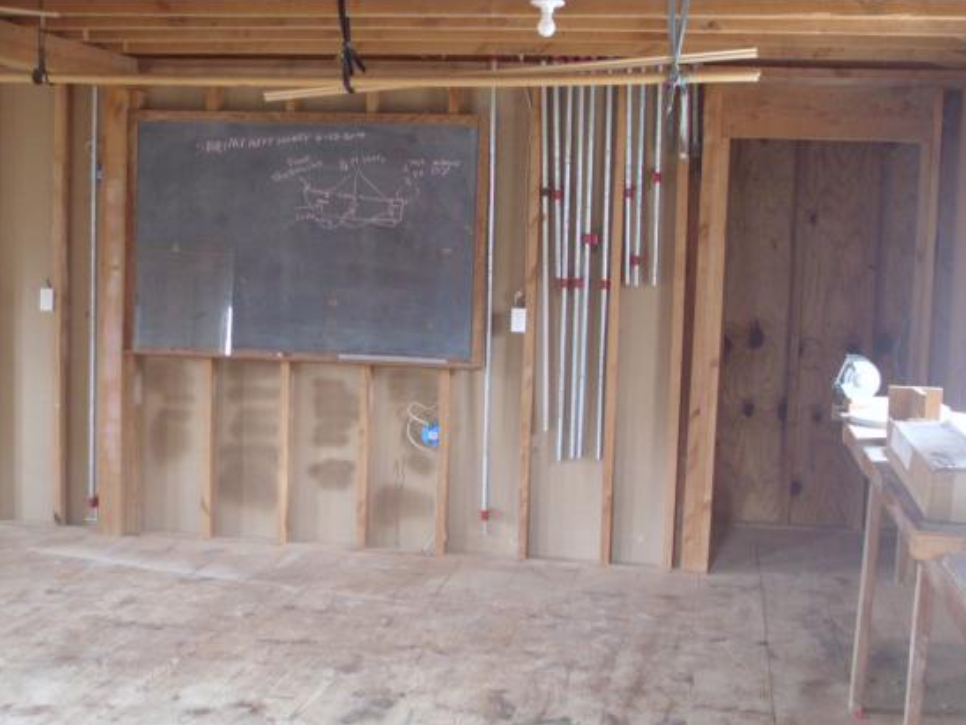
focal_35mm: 53
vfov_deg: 27.5
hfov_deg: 36.2
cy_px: 379
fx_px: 1479
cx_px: 509
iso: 400
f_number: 3.3
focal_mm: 8.4
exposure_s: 1/12
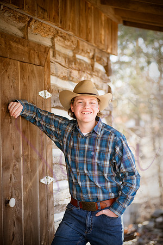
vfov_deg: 19.5
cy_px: 122
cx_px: 82
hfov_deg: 13.0
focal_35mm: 105
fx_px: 713
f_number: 3.5
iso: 800
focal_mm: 105
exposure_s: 1/500
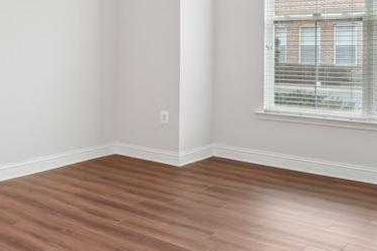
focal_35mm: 41
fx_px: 429
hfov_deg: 44.6
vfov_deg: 31.9
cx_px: 65
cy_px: 55
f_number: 7.1
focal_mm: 10
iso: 100
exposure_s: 1/1.25
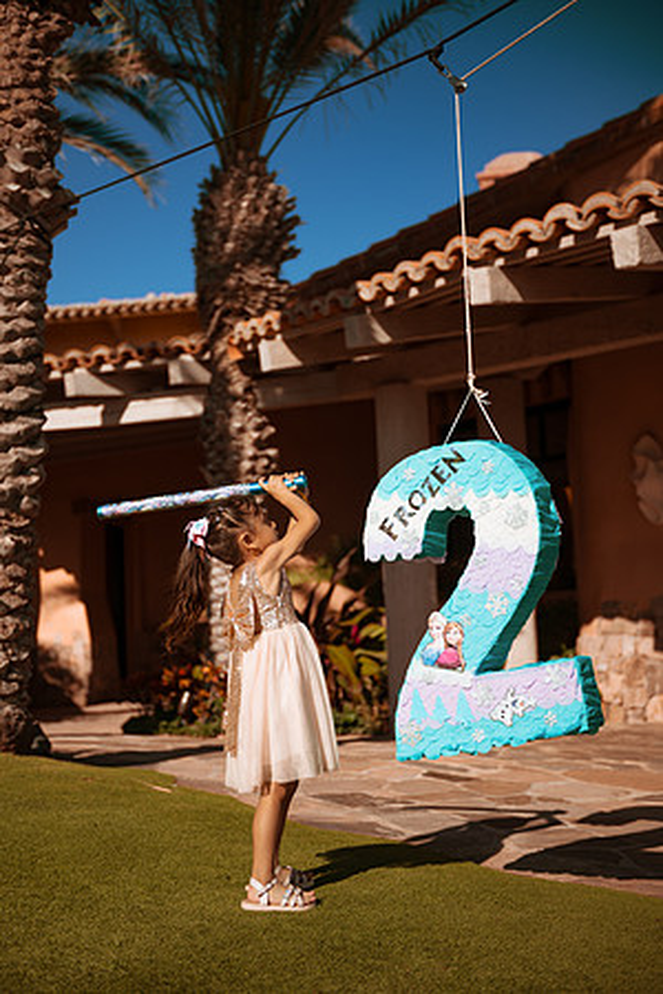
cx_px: 332
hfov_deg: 26.0
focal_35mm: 52
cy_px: 497
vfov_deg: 38.2
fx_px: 1436
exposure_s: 1/4000
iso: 100
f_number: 2.8
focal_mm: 52
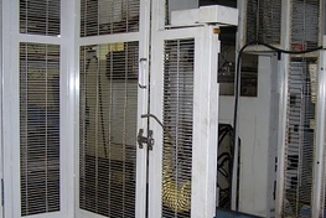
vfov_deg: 22.6
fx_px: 544
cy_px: 141
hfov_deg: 33.2
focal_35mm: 60
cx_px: 207
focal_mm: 6.3
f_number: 2.8
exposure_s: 1/60
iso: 140
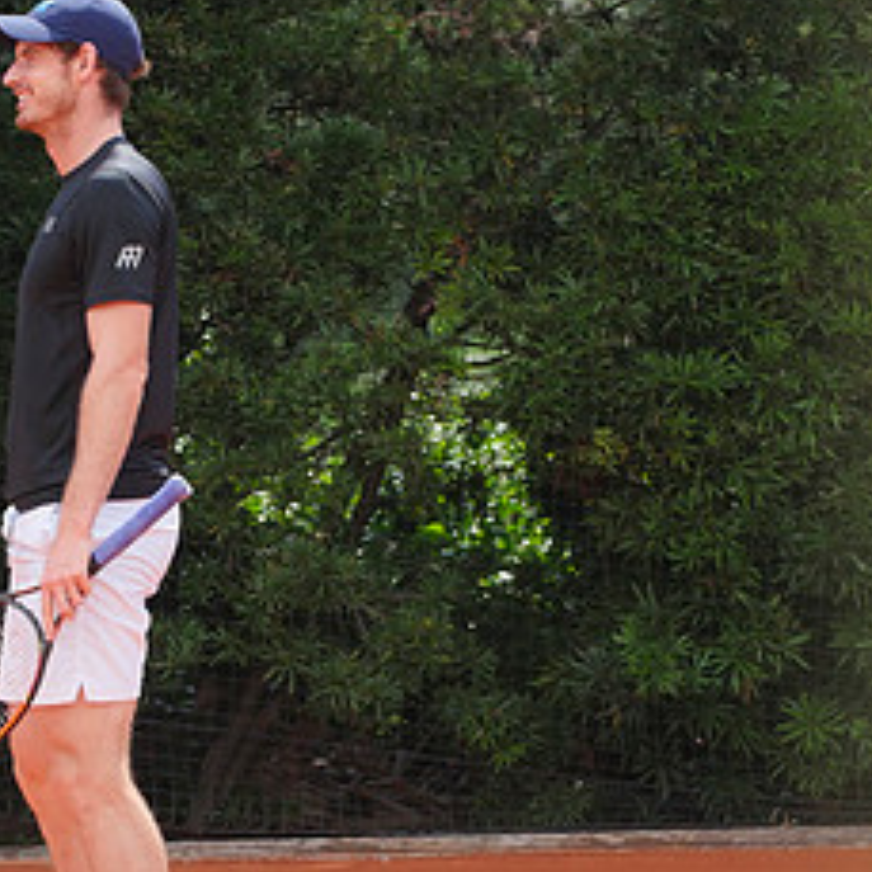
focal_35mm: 573
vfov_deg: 3.1
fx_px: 16330
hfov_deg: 3.1
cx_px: 175
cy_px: 531
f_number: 3.5
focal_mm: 128
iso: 400
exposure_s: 1/1600
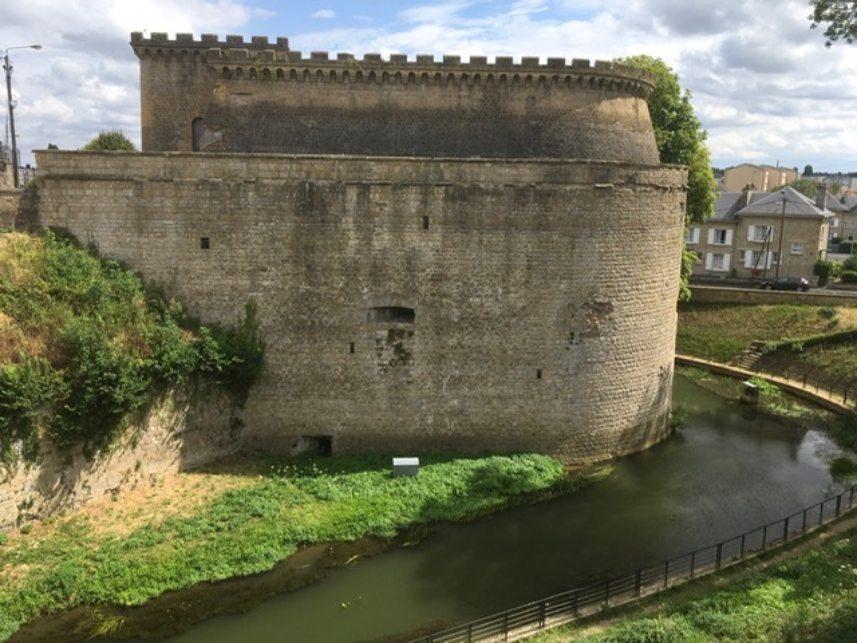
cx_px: 428
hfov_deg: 61.7
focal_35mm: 29
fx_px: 718
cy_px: 322
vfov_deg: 48.2
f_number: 2.2
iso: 25
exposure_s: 1/1241
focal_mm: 4.15
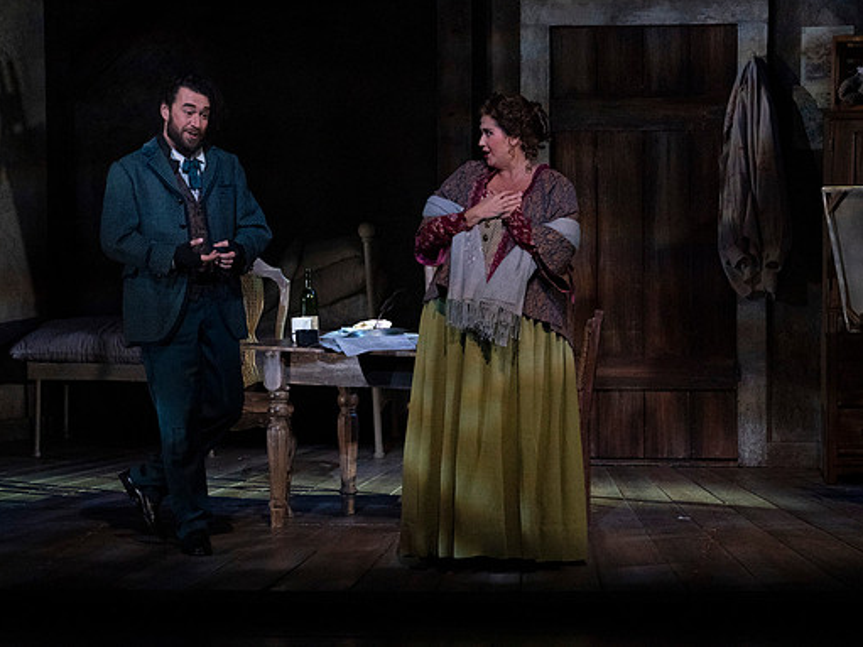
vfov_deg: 6.9
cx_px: 458
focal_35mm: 216
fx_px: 5384
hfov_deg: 9.2
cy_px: 322
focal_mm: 198
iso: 16000
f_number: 11
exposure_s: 1/320
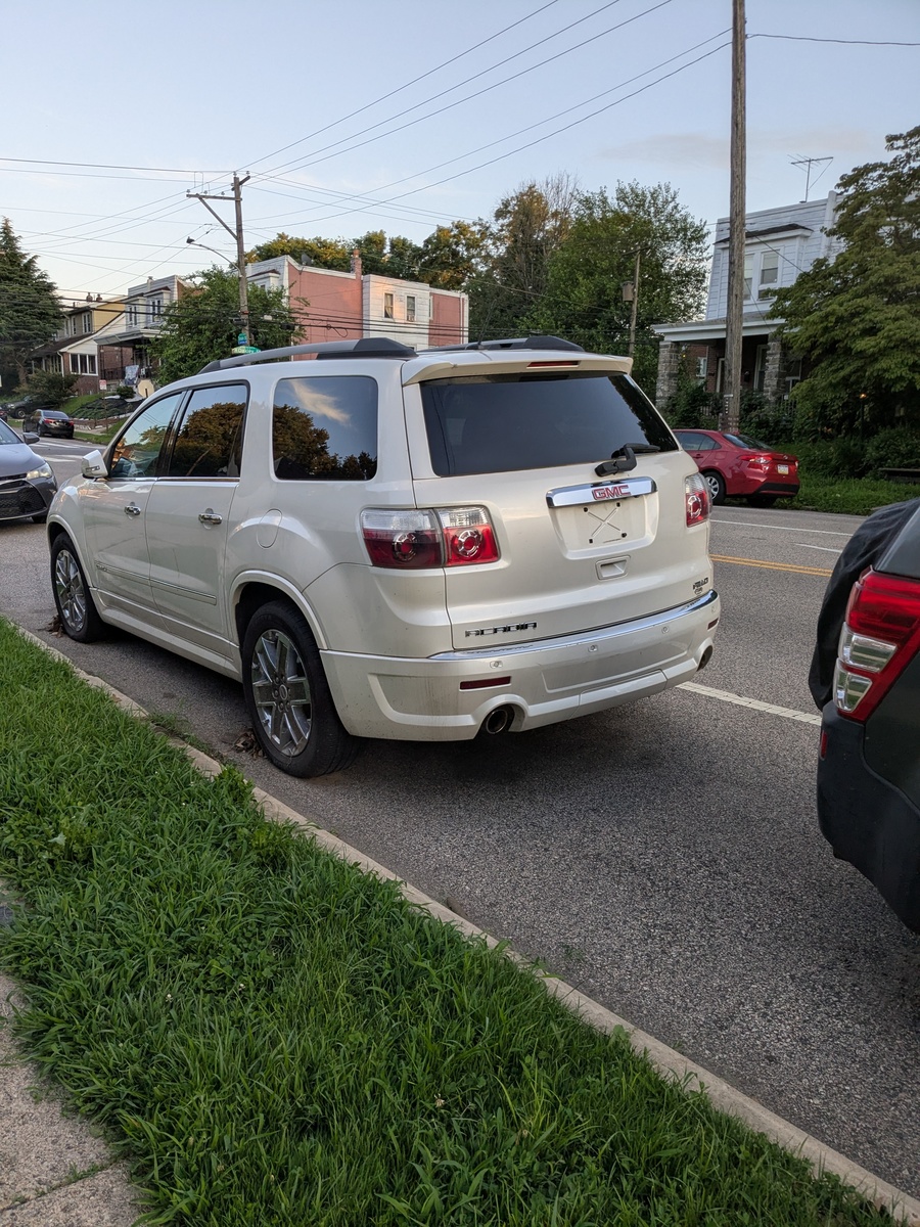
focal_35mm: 27
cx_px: 460
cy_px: 614
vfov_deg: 65.3
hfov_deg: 51.4
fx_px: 957
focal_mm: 4.38
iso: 59
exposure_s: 1/251
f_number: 1.73
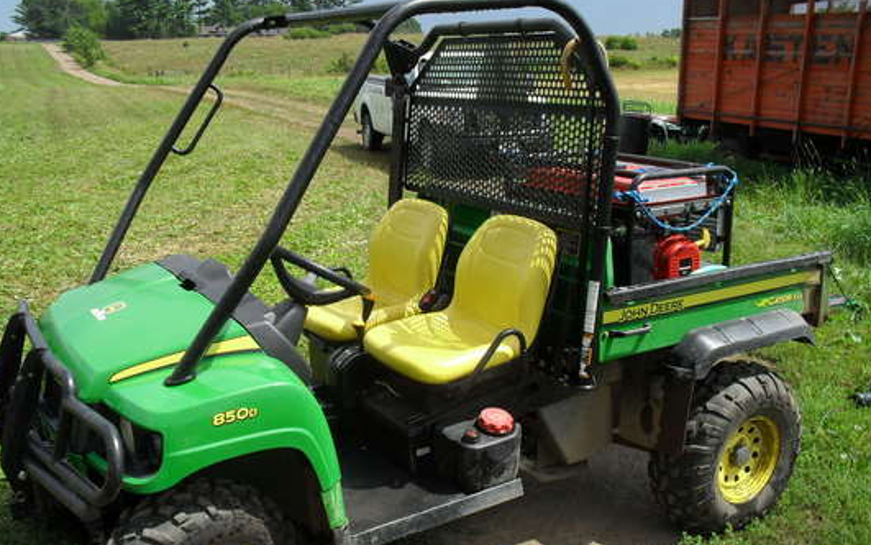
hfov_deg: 51.5
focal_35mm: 38
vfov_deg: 33.5
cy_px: 327
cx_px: 435
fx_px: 902
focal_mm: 6.3
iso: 100
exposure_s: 1/125
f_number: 8.4
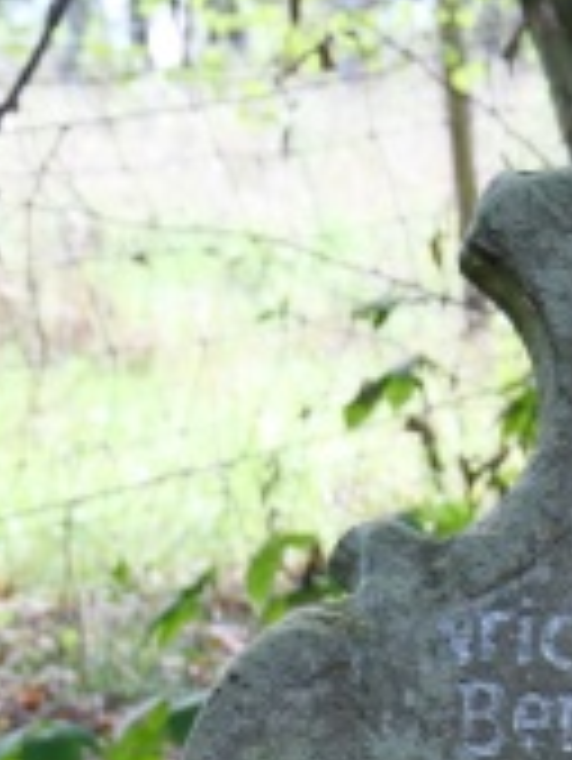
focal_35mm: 199
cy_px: 1232
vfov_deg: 9.6
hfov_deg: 7.4
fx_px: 4379
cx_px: 658
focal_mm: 28
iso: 400
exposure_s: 1/60
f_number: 4.3
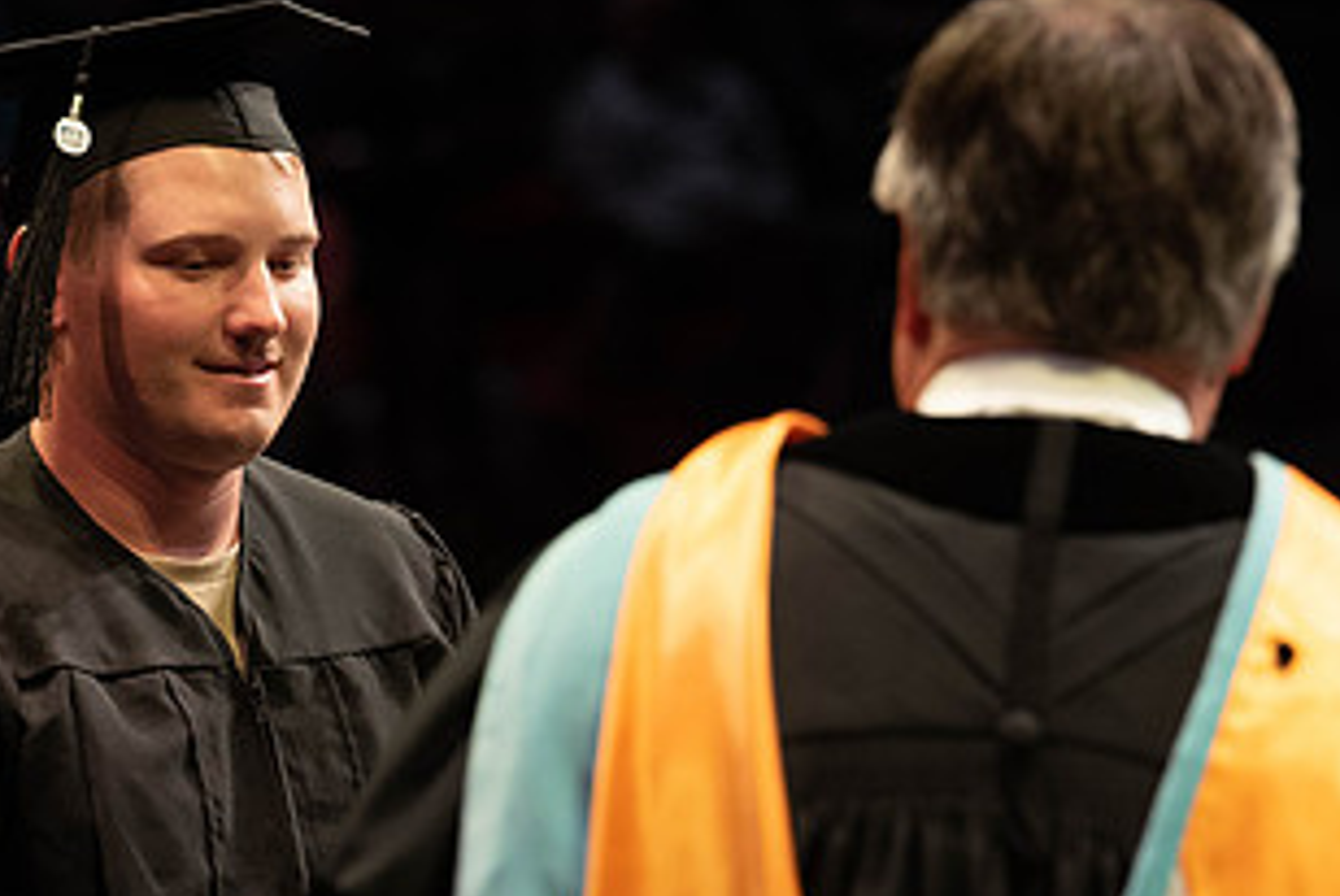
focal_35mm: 363
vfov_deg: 3.8
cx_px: 438
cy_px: 405
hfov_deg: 5.7
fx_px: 13524
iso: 1600
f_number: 4.5
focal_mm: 175
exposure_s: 1/320
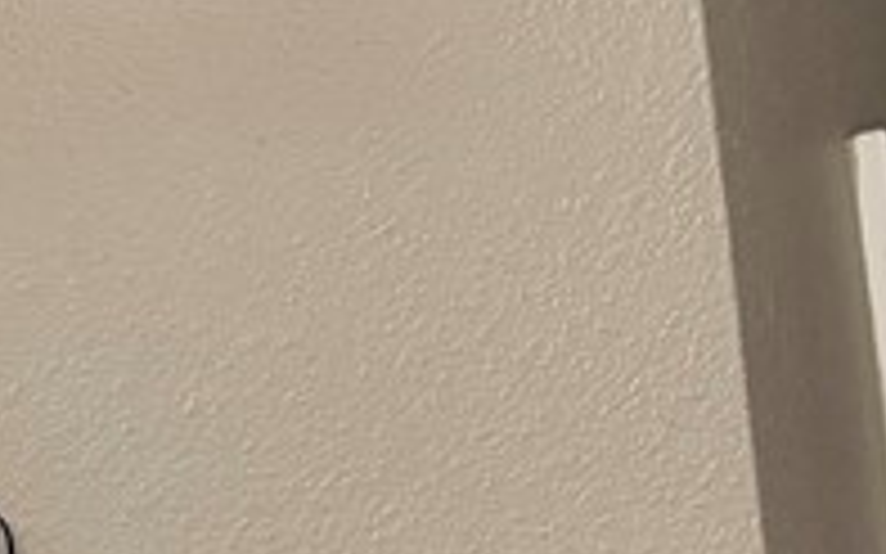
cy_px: 811
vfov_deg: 9.7
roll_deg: +1.5
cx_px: -976
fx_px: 3186
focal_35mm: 132
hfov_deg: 13.3
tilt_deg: +9.9
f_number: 1.78
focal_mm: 6.76
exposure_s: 1/60
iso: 320
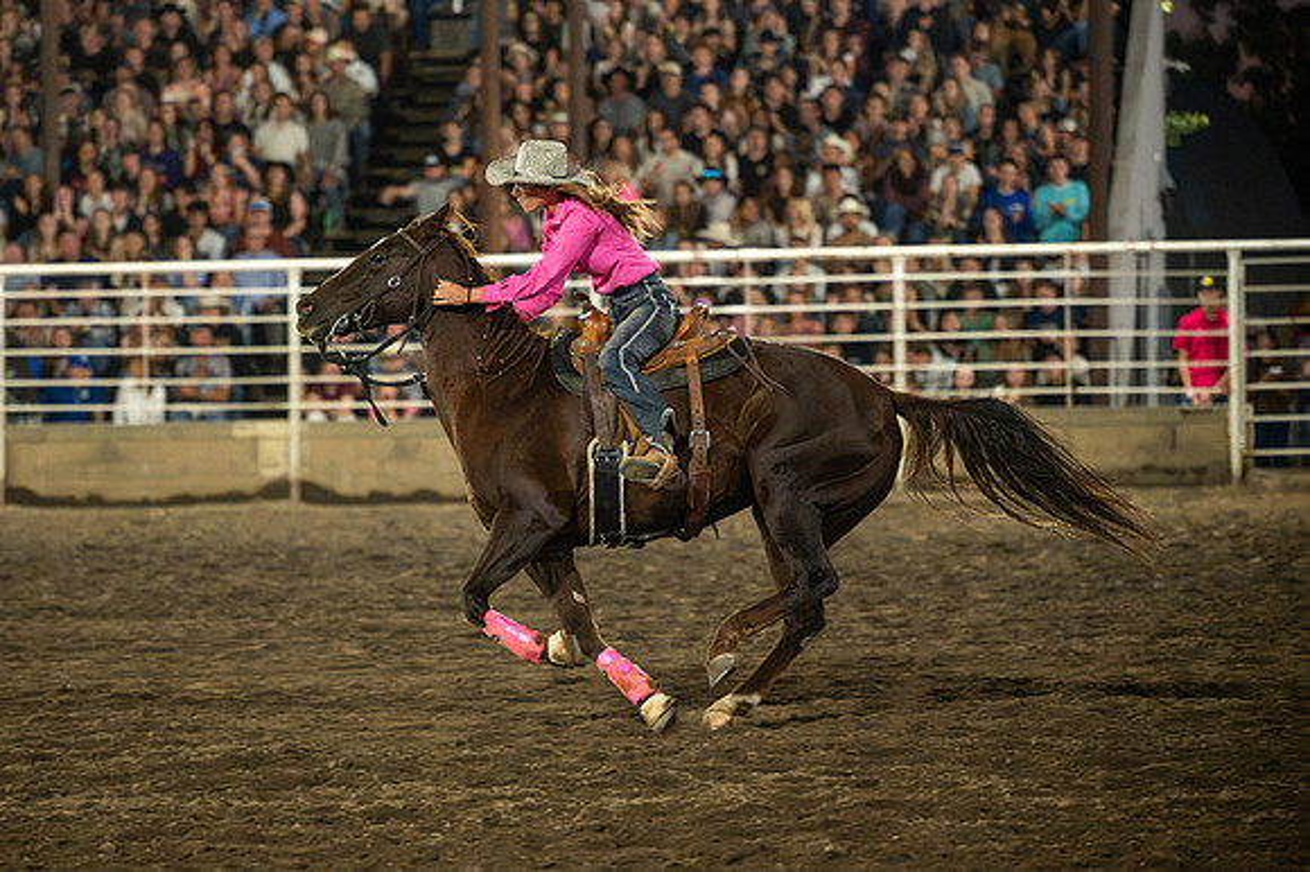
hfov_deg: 13.8
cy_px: 447
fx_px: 5429
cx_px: 562
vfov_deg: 9.2
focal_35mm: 149
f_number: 2.8
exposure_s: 1/640
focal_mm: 130
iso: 3200
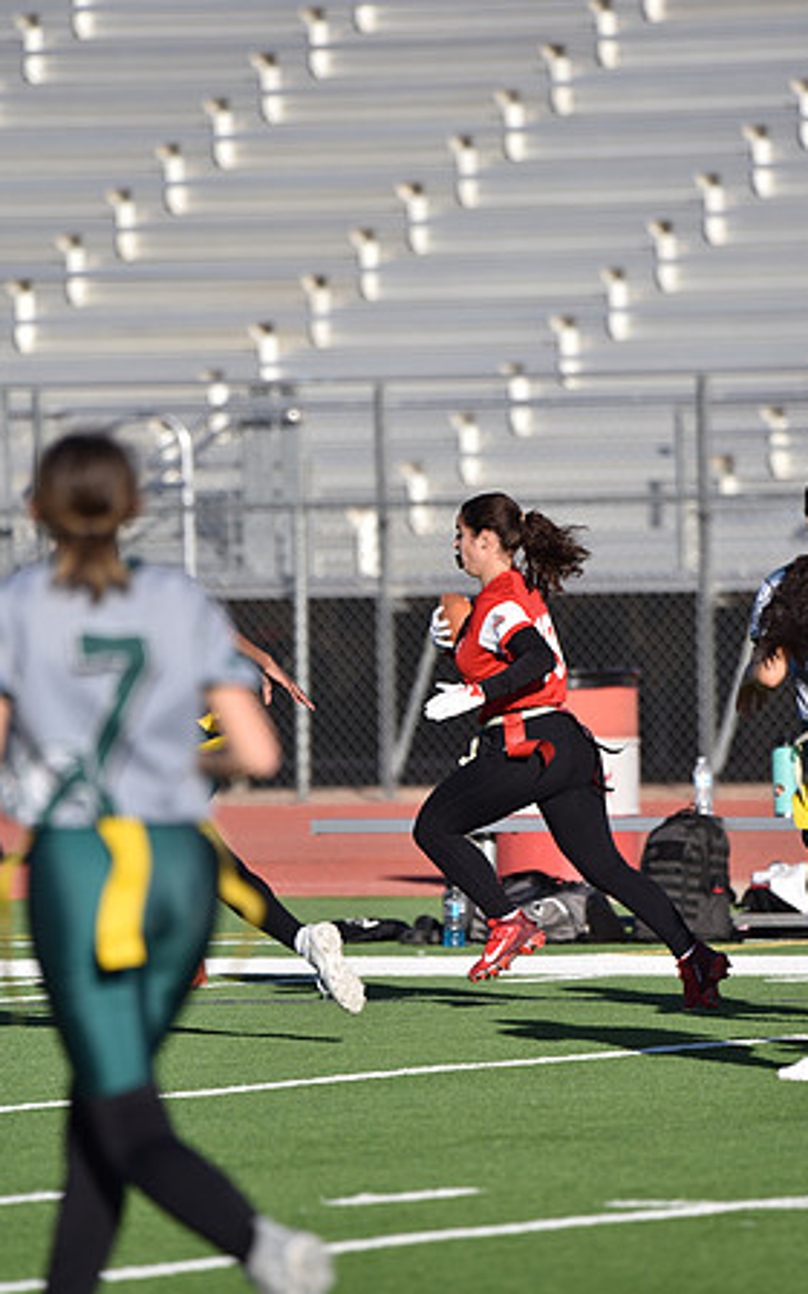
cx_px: 430
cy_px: 647
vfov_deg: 4.5
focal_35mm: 471
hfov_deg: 2.8
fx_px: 16595
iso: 180
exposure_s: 1/1000
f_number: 6.3
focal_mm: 460
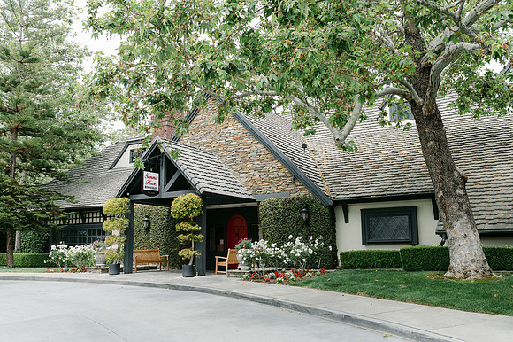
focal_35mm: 35
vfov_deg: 37.8
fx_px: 498
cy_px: 171
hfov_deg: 54.5
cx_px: 256
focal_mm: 35
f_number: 5.6
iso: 100
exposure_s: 1/500
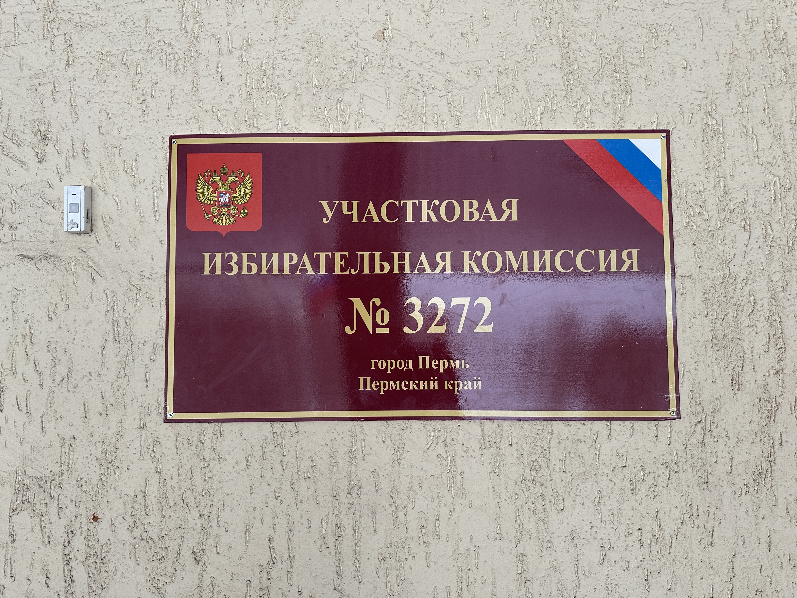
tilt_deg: +4.3
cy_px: 299
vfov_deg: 56.8
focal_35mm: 24
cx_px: 398
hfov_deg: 71.6
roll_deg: +0.5
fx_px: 553
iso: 160
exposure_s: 1/121
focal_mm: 6.86
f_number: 1.78
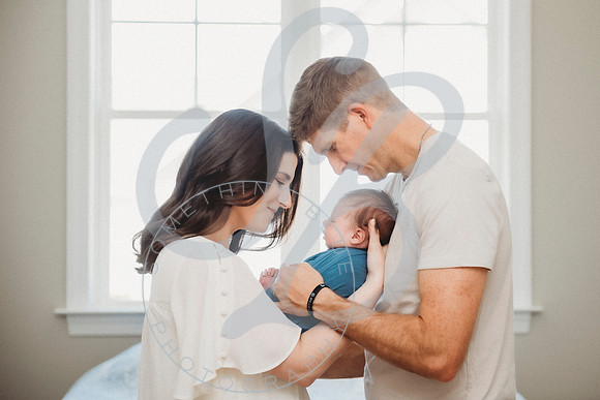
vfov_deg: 17.2
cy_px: 178
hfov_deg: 25.5
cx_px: 336
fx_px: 1323
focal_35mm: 79
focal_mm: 70
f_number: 2.8
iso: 500
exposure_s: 1/160
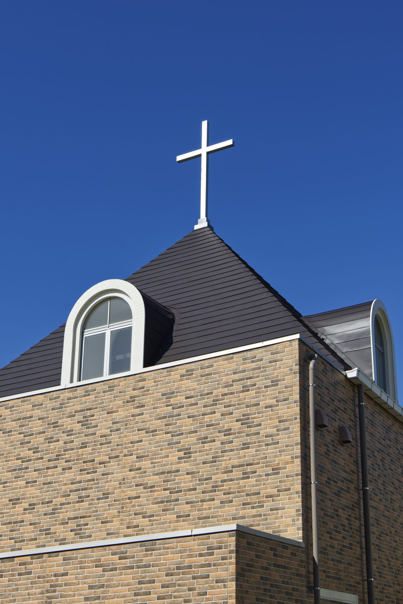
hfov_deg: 30.5
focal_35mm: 44
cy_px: 302
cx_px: 202
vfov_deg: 44.5
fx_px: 738
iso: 100
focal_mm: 44
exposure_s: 1/640
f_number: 7.1
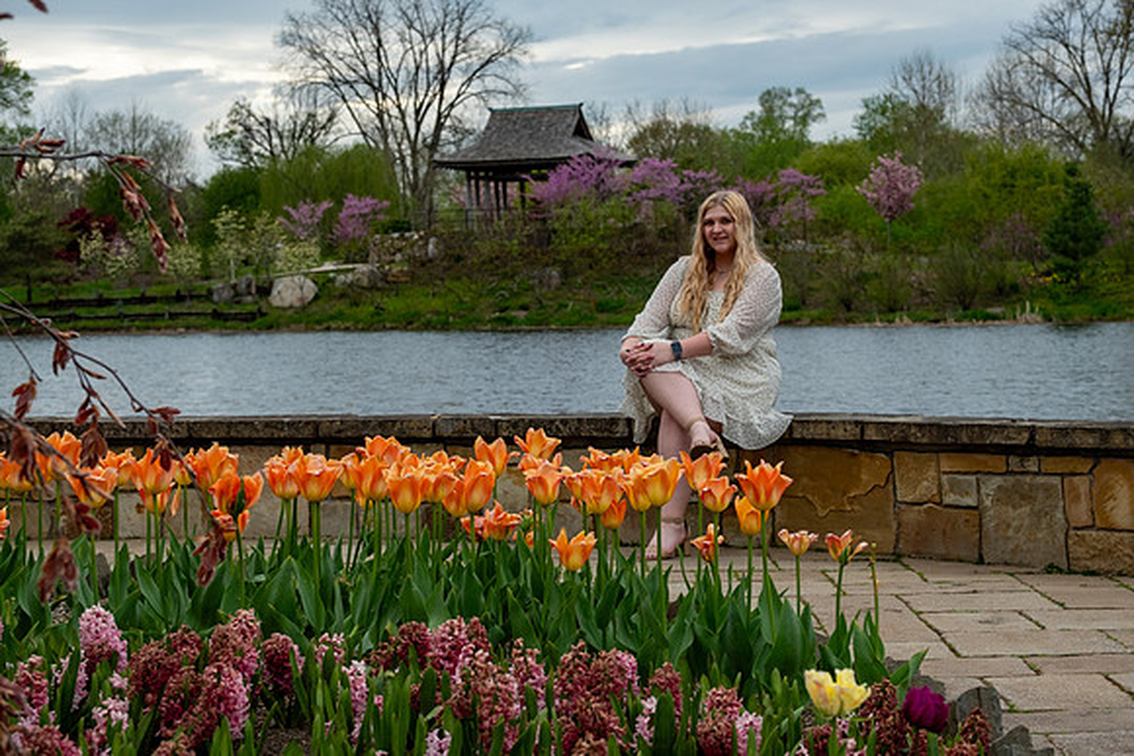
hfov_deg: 27.0
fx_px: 2363
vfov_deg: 18.2
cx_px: 567
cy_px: 378
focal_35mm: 75
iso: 250
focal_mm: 50
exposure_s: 1/400
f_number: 5.6
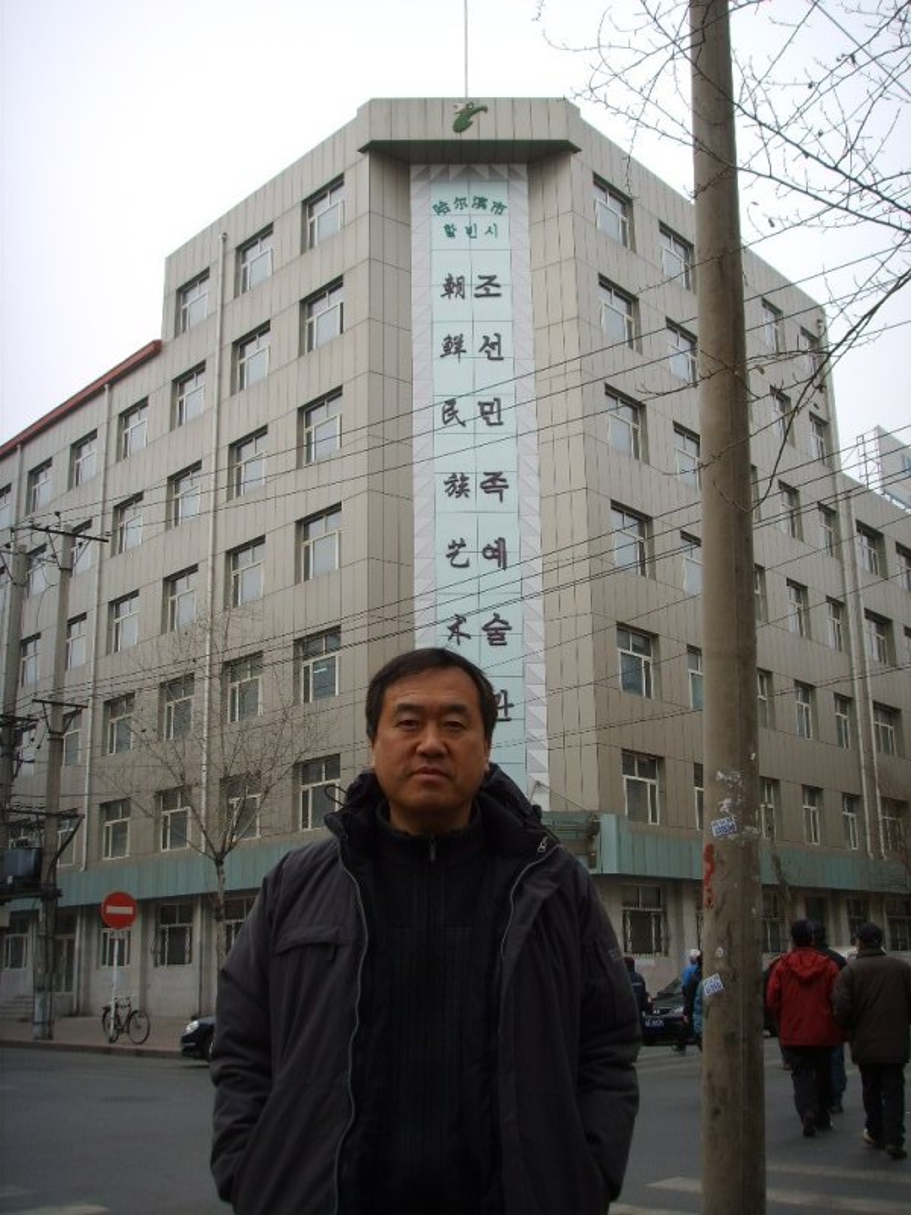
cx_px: 456
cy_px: 608
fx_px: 1369
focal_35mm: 39
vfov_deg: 47.9
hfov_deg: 36.8
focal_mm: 6.6
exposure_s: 1/250
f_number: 3.5
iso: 50
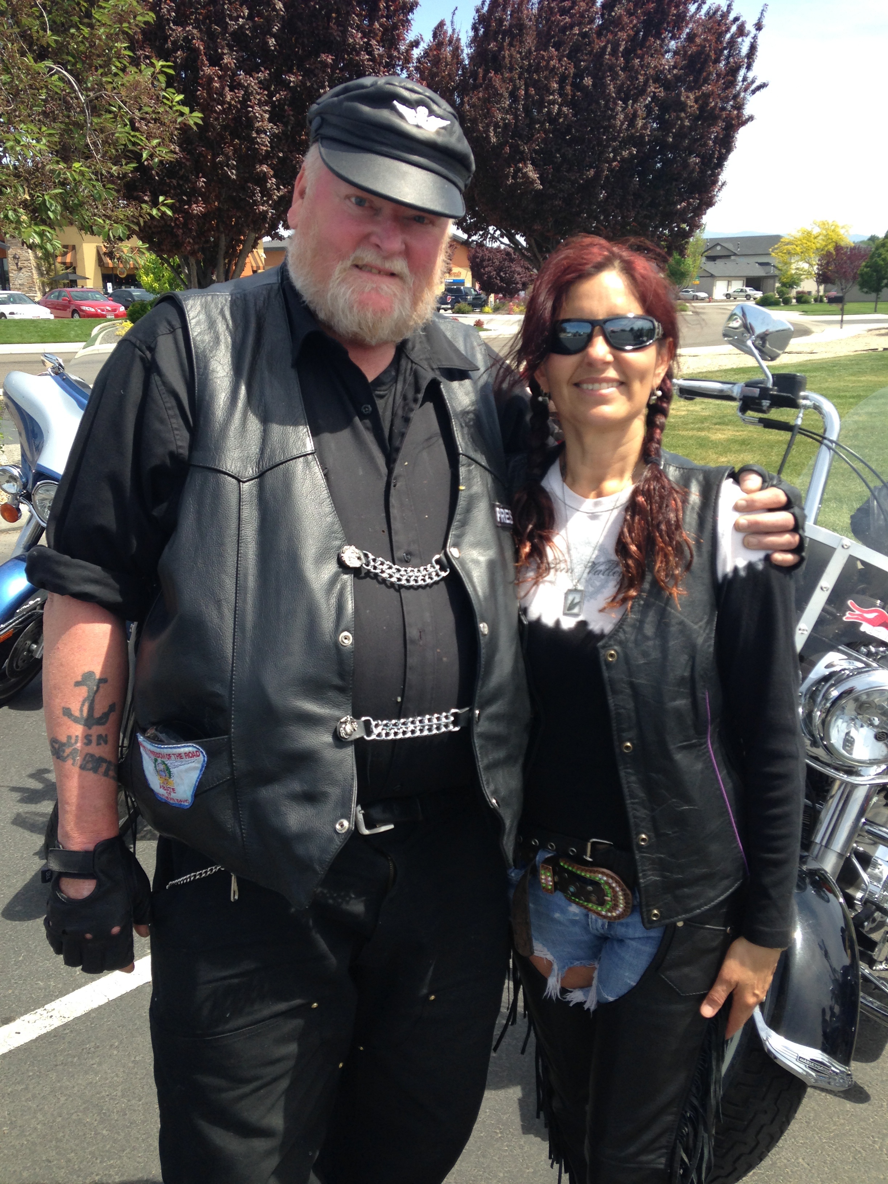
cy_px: 592
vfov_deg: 55.4
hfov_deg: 42.9
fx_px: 1129
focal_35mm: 33
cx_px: 444
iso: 50
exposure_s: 1/645
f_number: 2.4
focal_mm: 4.12
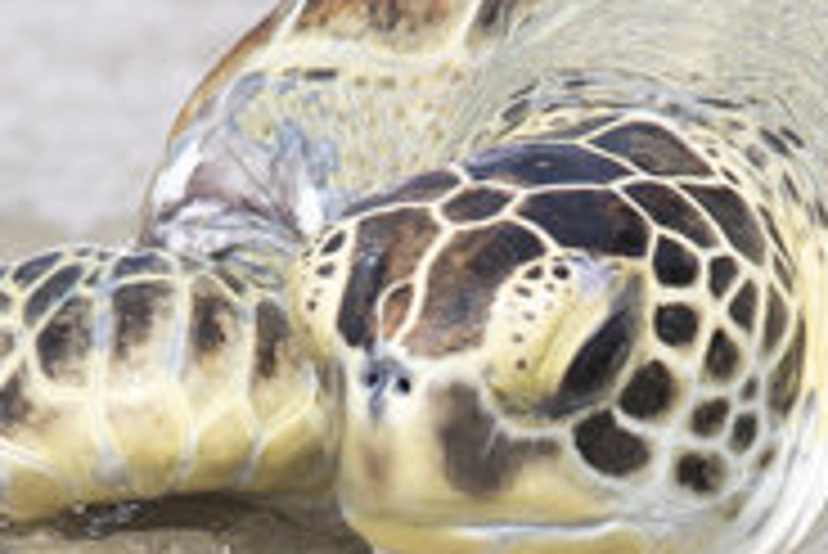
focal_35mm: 1306
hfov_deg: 1.6
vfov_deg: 1.1
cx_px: 486
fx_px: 30061
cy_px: 707
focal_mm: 200
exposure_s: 1/1000
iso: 200
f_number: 4.5
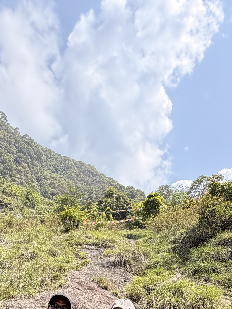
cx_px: 87
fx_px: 295
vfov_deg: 47.8
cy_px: 295
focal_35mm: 33
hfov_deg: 42.6
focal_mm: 2.22
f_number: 2.2
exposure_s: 1/502
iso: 50
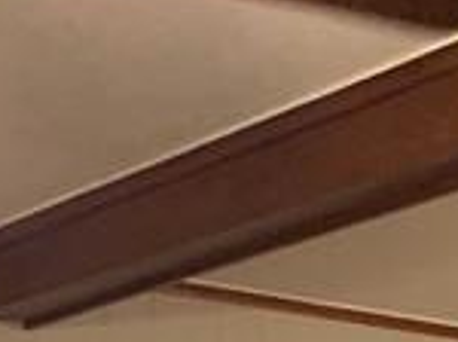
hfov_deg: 10.8
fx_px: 2351
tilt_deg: -0.5
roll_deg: +0.8
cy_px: 843
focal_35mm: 178
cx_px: 644
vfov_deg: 7.7
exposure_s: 1/40
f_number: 1.8
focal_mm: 4.25
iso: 400
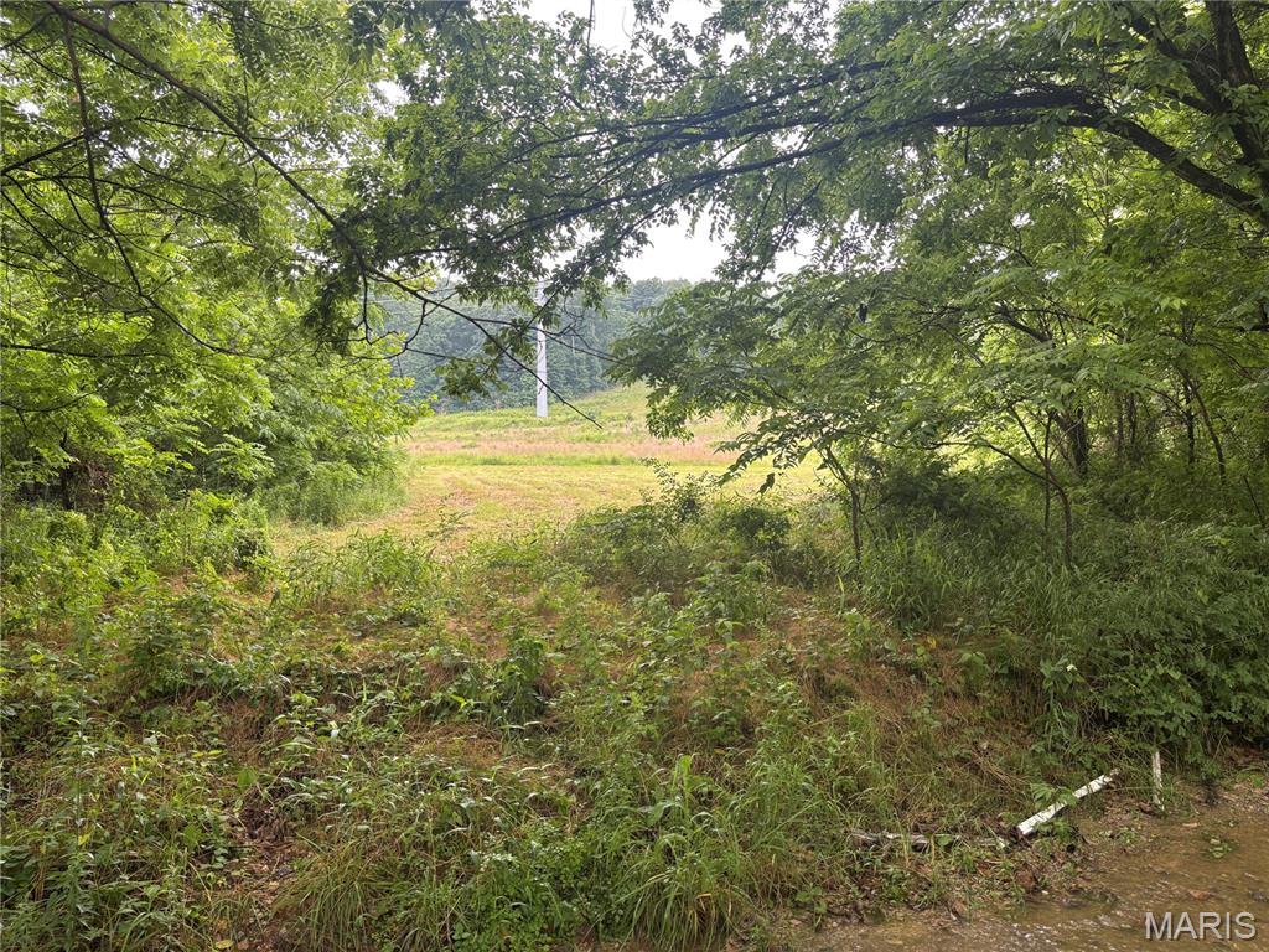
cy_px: 476
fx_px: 953
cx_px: 634
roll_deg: +0.2
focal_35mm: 26
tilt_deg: -1.2
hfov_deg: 67.3
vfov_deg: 53.1
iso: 40
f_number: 1.6
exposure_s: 1/156
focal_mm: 5.96
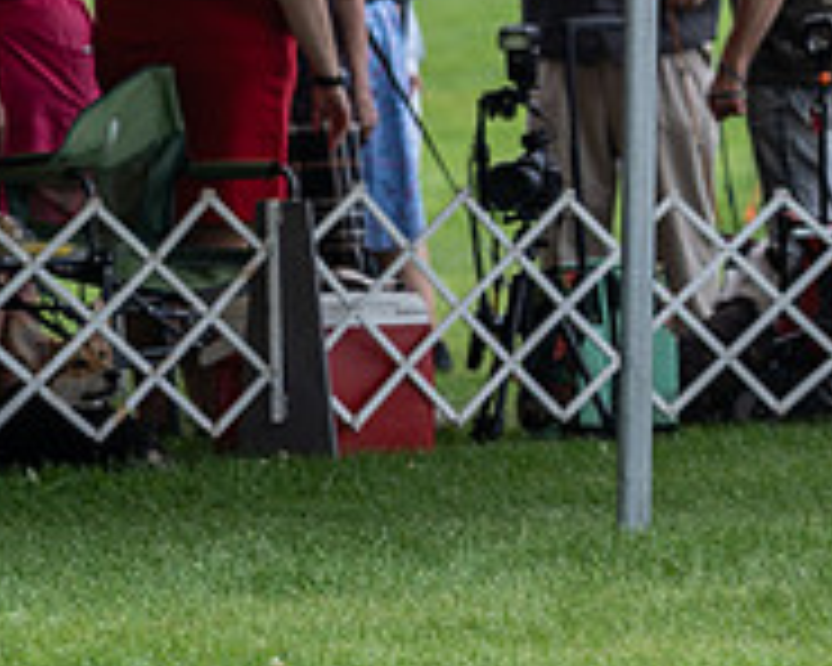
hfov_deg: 5.0
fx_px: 9431
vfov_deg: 4.0
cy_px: -68
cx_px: 983
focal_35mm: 383
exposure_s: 1/640
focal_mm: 112
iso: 100
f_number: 3.5
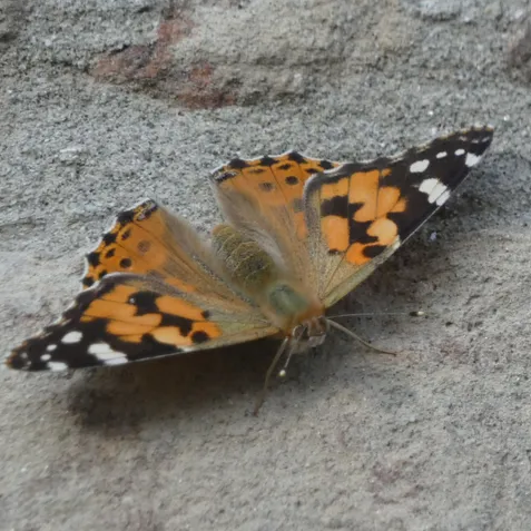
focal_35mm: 737
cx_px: 267
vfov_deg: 2.4
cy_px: 265
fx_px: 12791
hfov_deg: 2.4
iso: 160
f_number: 5.6
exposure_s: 1/100
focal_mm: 111.5
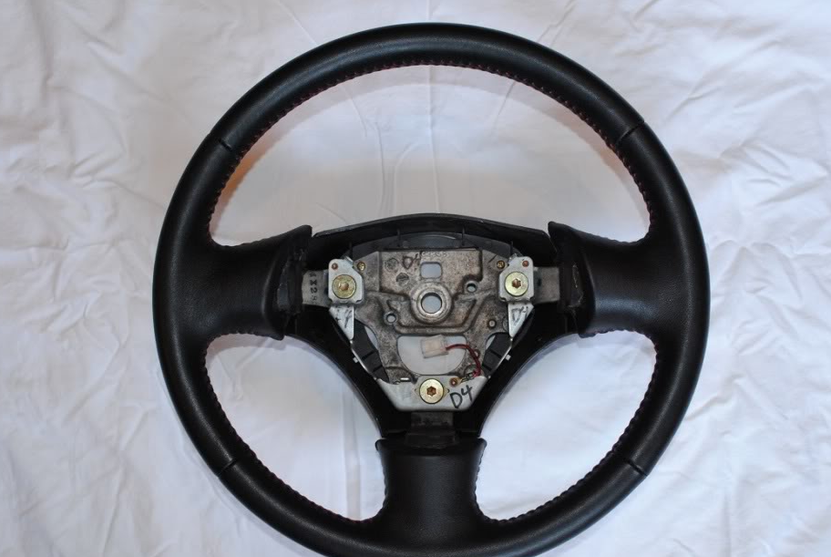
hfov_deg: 51.8
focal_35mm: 37
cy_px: 310
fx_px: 855
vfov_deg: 36.0
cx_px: 425
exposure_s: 1/30
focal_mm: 22
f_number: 6.3
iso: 800
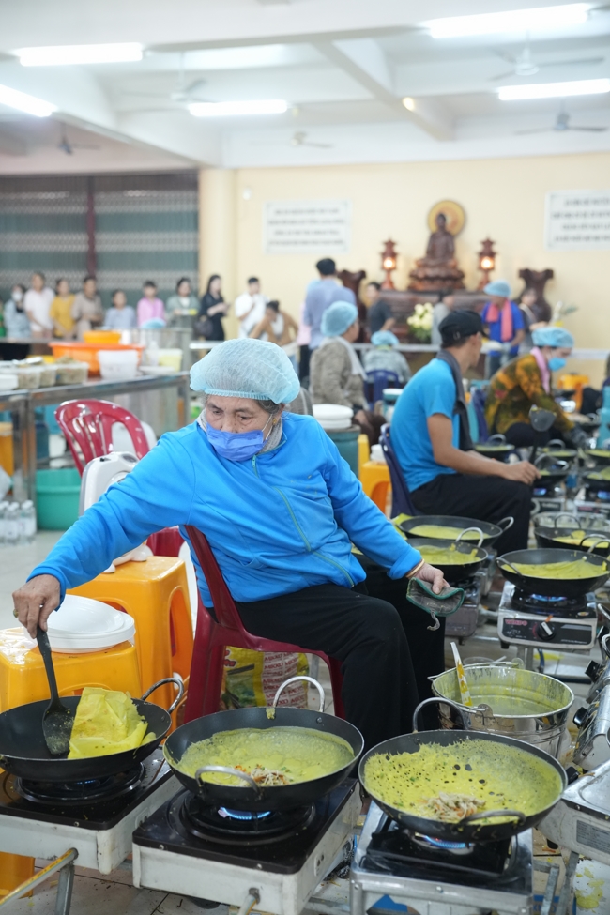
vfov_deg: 46.4
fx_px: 1067
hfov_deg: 31.9
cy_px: 458
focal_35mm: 42
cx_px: 305
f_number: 2.8
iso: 4000
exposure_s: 1/125
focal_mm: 42
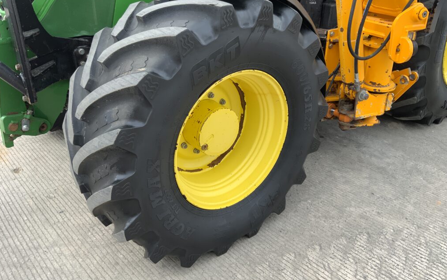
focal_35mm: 31
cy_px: 122
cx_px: 222
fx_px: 378
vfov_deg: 40.5
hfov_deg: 61.2
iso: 16
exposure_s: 1/331
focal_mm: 3
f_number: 1.8
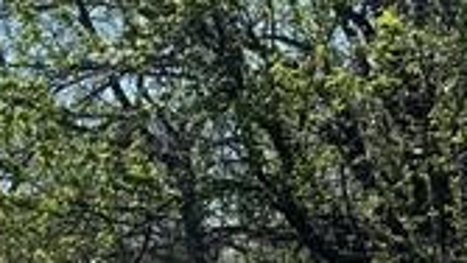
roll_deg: +2.0
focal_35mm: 160
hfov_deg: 10.8
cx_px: -758
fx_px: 1982
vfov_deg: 7.5
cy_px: 381
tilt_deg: -0.6
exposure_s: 1/5814
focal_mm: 6.76
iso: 80
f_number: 1.78
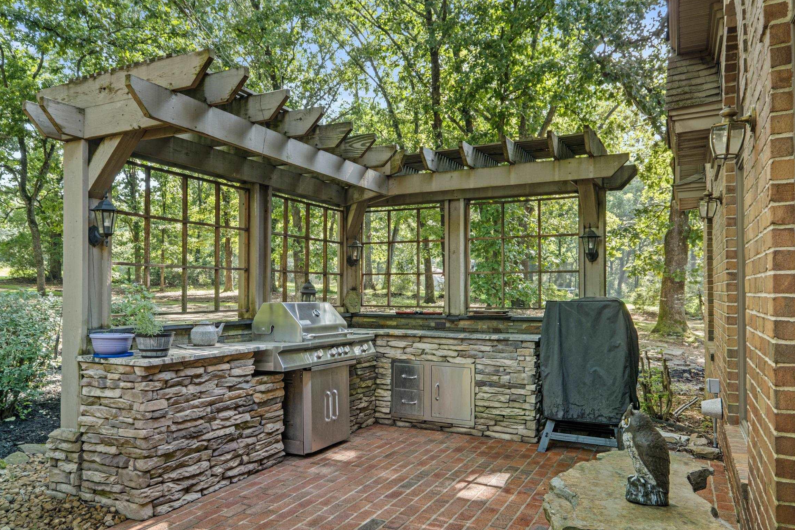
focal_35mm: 25
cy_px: 286
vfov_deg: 51.2
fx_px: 552
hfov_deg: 71.4
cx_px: 368
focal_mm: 15.1
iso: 400
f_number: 7.1
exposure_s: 1/6
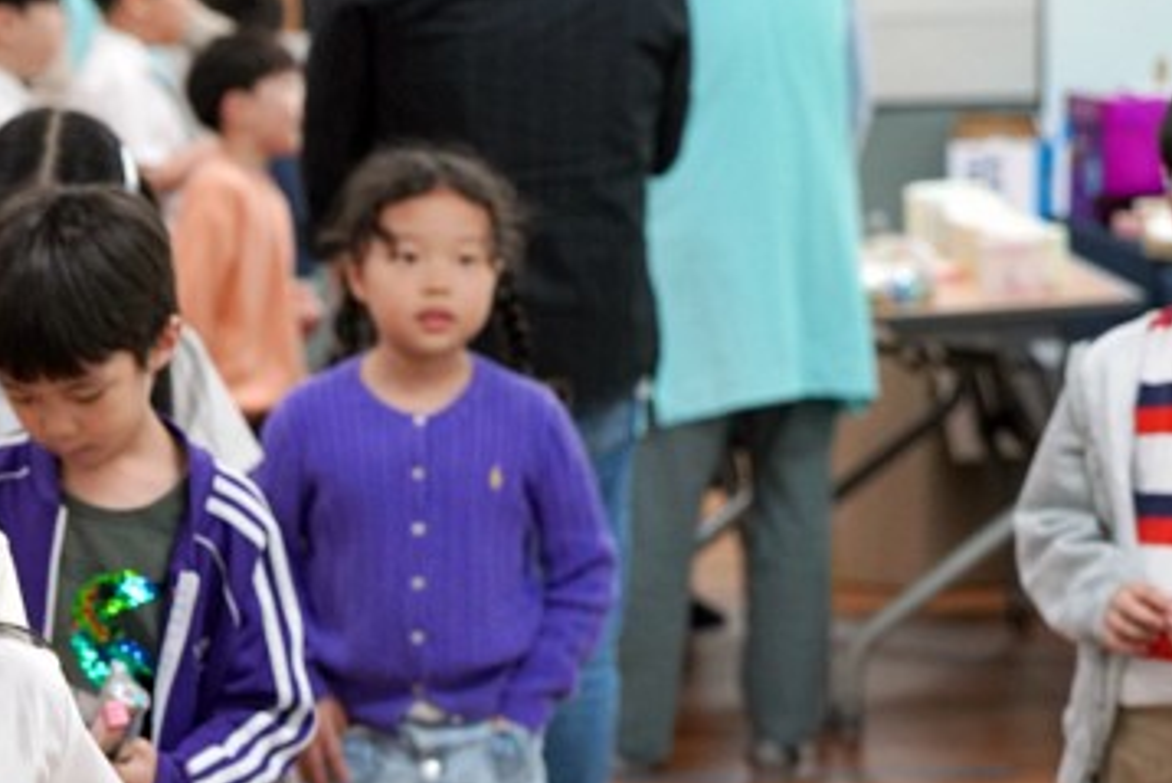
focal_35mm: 176
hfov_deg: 11.5
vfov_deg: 7.8
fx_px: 5732
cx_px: -52
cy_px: 858
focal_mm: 70
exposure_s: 1/160
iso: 1250
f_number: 4
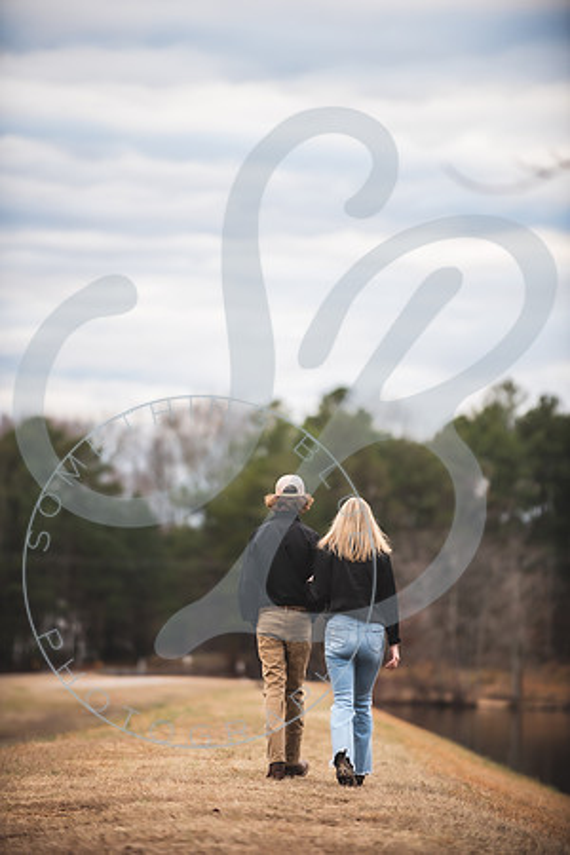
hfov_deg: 6.9
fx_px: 4750
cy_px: 428
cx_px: 285
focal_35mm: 200
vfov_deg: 10.3
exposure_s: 1/250
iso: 400
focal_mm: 200
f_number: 2.8
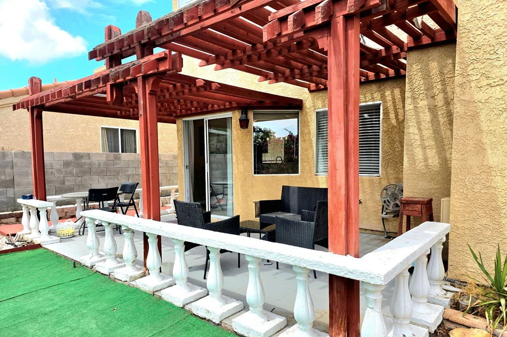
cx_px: 253
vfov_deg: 53.0
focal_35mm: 24
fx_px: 338
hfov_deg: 73.8
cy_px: 186
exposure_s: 1/5000
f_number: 1.7
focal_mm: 6.3
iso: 80
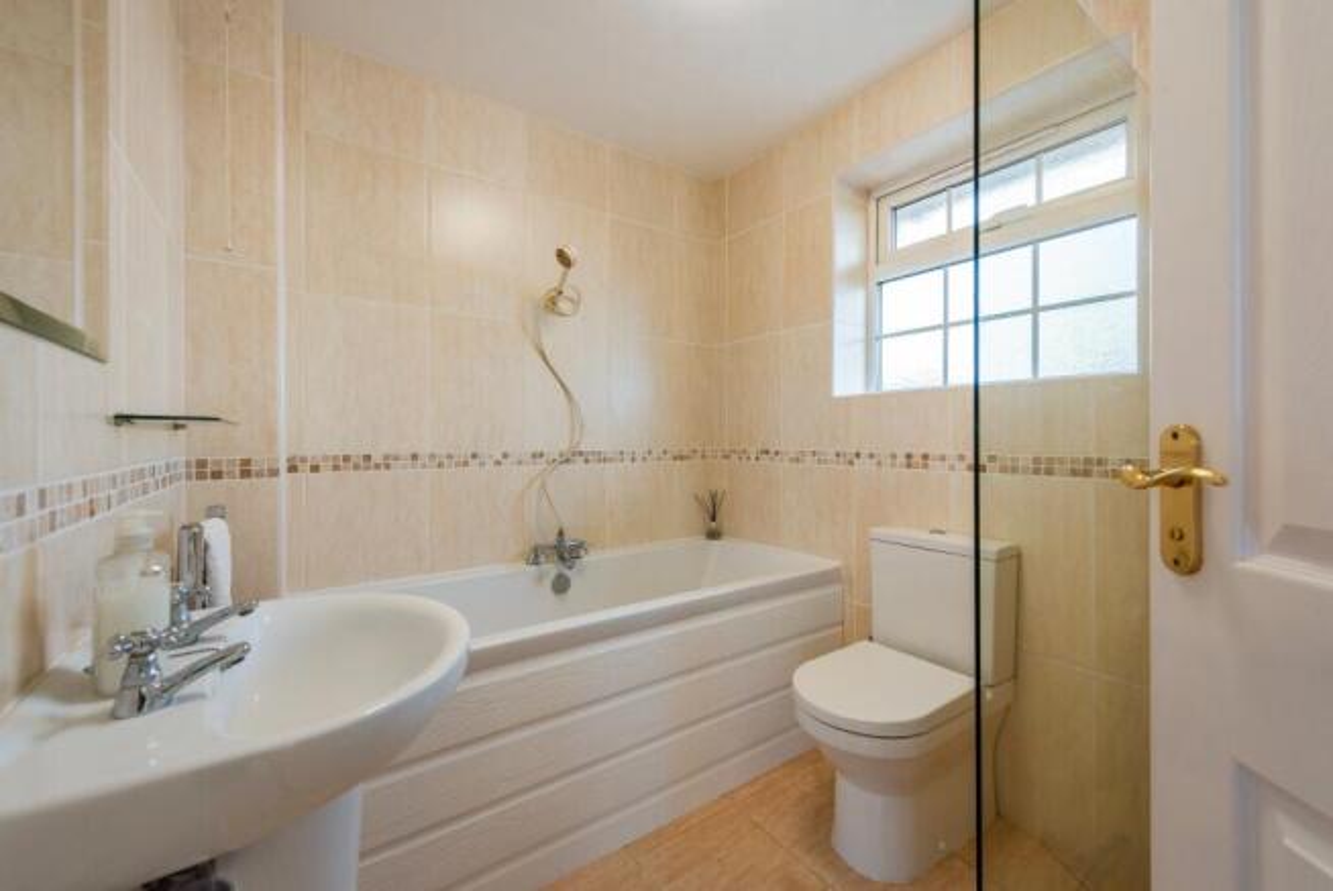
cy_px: 446
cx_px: 666
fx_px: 519
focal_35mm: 14
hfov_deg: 104.2
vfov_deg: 81.3
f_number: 7.1
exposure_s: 1/20
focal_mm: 14
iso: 400
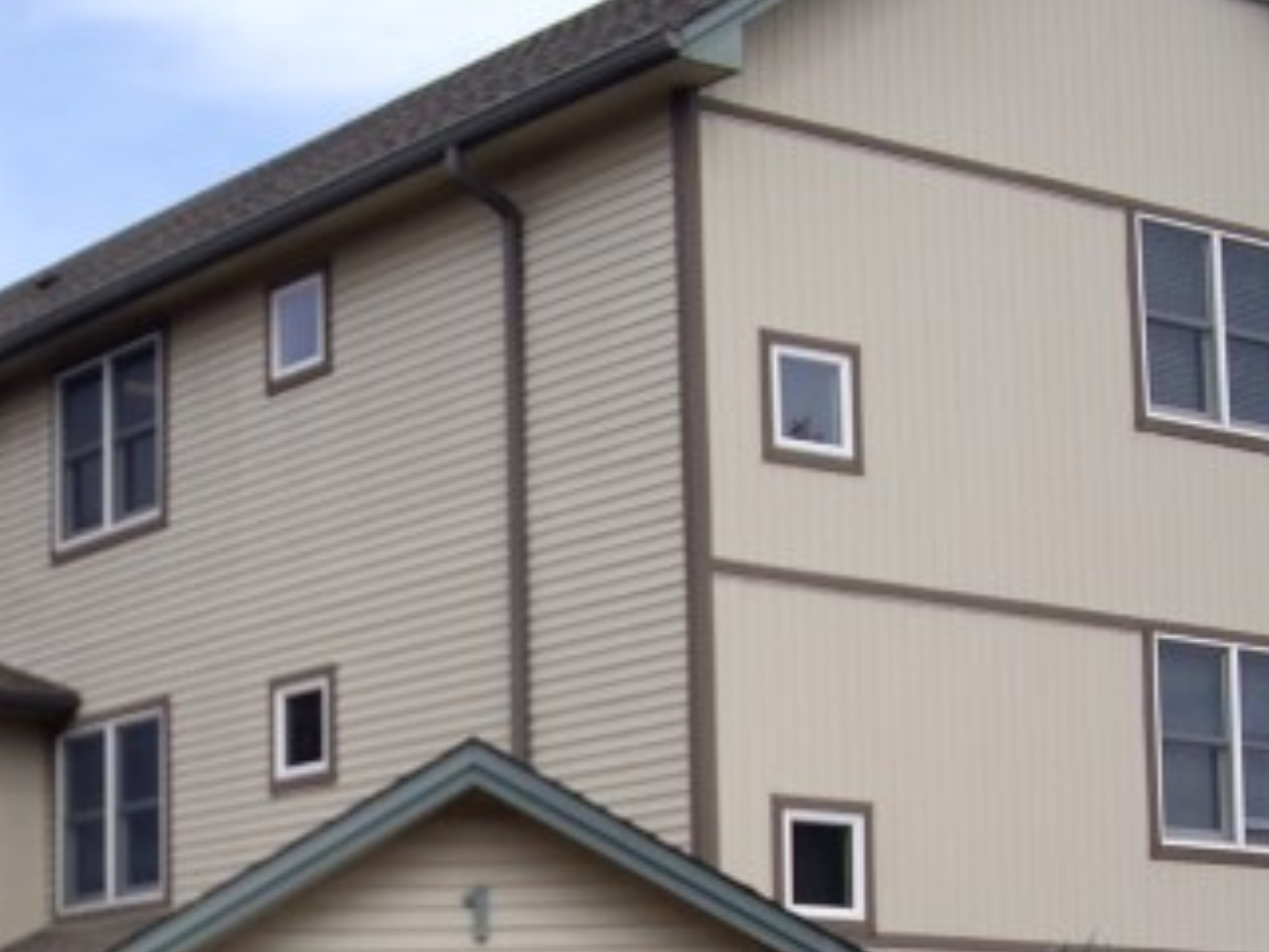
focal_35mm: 95
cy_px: 1127
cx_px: 258
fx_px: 3483
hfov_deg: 20.4
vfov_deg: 15.1
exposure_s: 1/100
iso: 64
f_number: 8
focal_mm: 7.9
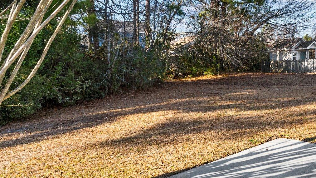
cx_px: 268
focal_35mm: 36
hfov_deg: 50.7
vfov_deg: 32.6
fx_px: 302
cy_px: 59
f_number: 5
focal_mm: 17
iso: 640
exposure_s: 1/3200
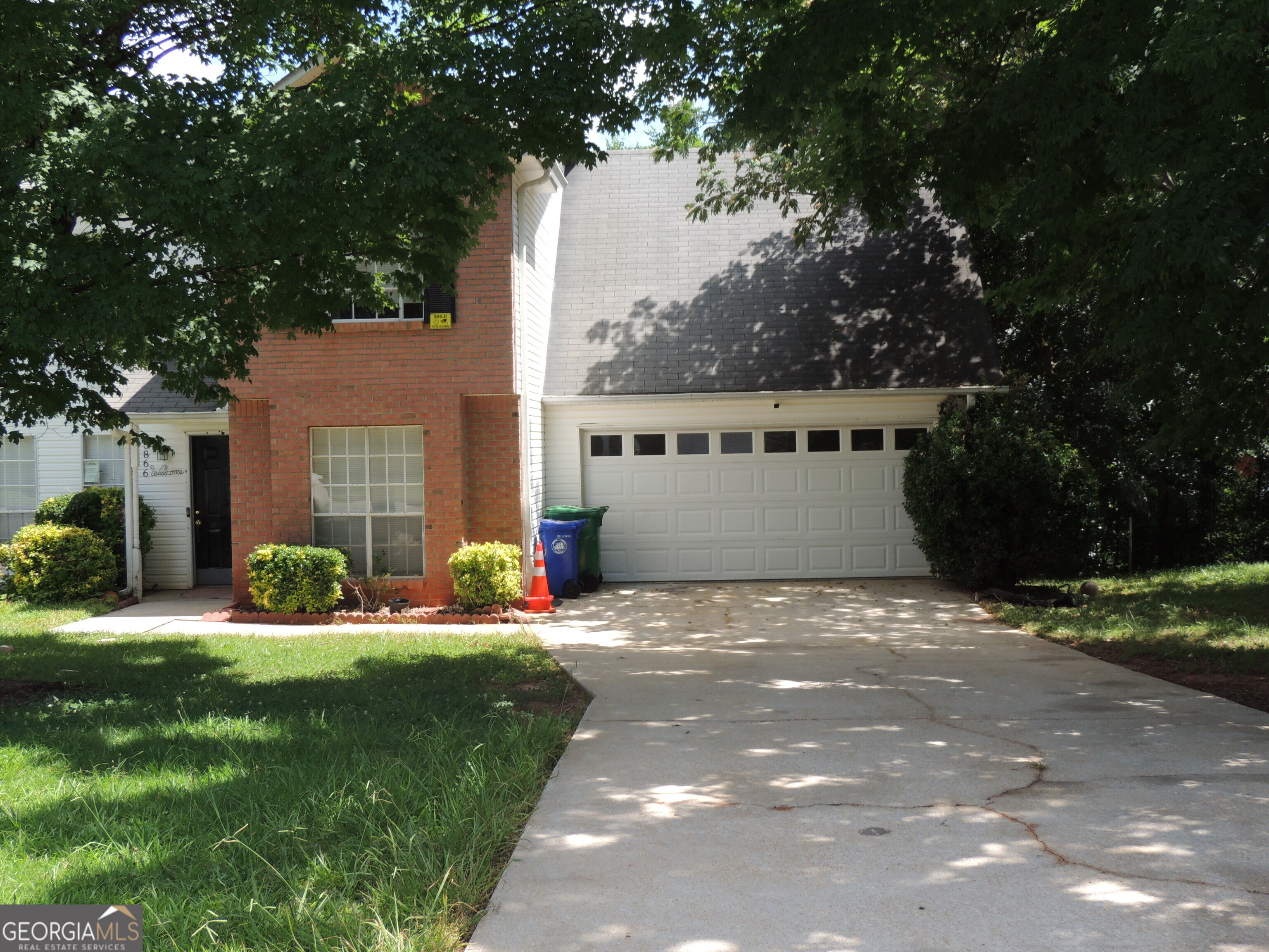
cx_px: 634
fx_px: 1466
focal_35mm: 40
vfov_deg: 36.0
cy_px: 476
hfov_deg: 46.8
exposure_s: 1/400
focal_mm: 7.1
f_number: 3.3
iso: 100
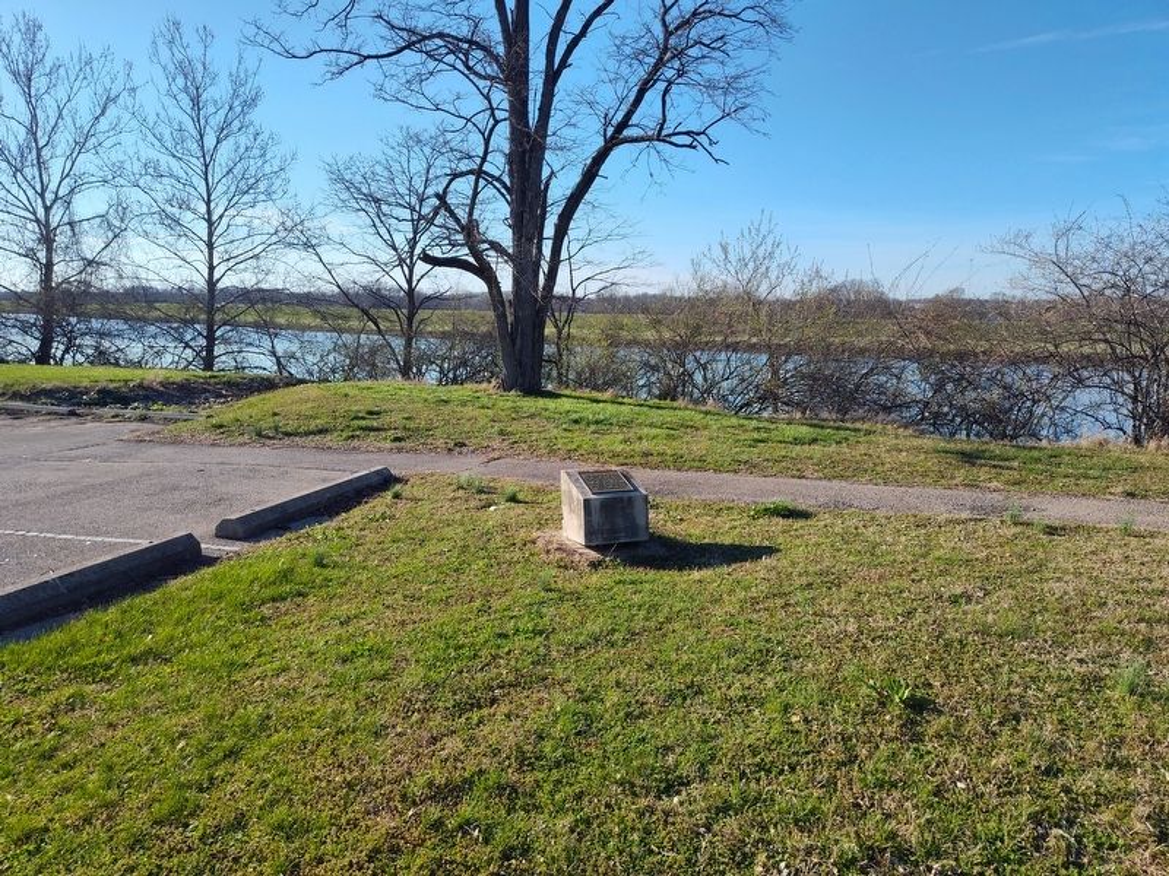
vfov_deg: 58.9
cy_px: 438
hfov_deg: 73.9
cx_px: 584
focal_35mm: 23
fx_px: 777
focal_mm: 5.56
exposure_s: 1/1421
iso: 100
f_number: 1.8
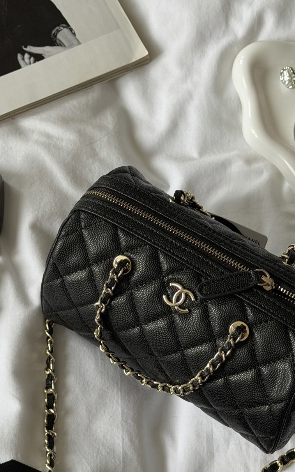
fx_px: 1080
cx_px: 179
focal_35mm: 84
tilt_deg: -69.2
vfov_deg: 24.6
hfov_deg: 15.5
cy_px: 283
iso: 100
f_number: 1.78
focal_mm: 6.76
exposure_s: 1/82
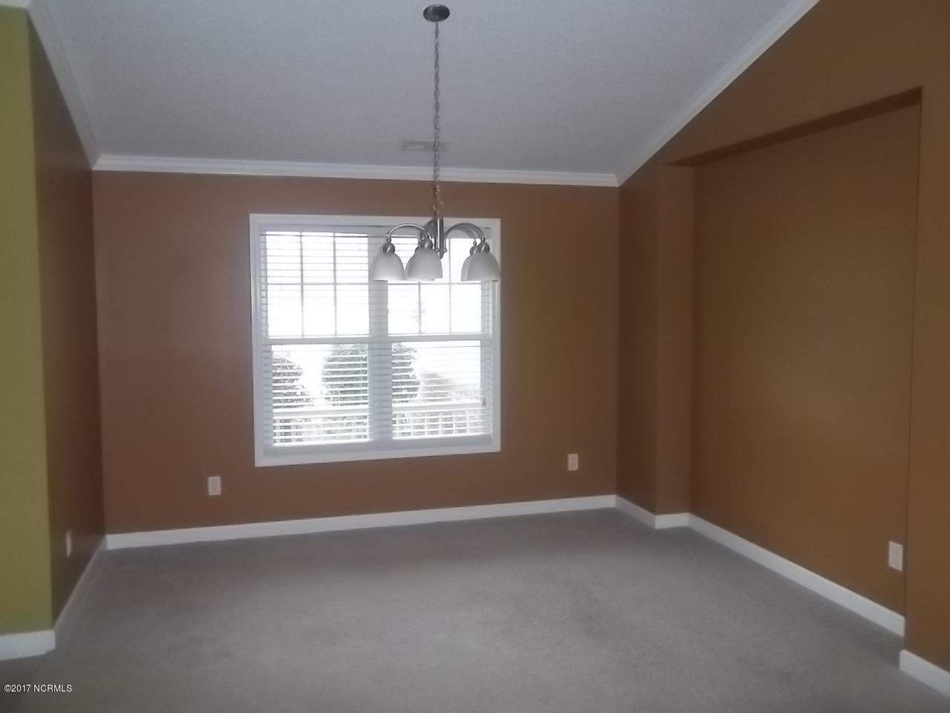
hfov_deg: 63.4
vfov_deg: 49.7
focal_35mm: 28
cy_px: 356
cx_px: 475
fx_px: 768
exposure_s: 1/30
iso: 250
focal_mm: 5.05
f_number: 3.5
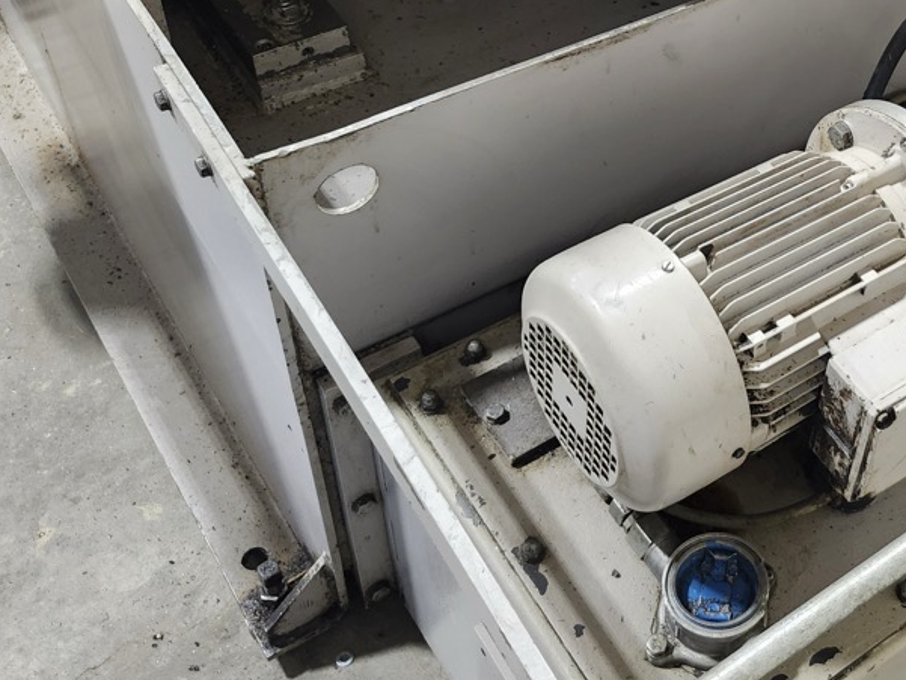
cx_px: 800
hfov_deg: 36.7
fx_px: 1283
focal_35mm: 49
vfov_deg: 29.0
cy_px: 134
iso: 640
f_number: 1.8
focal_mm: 5.54
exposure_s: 1/60
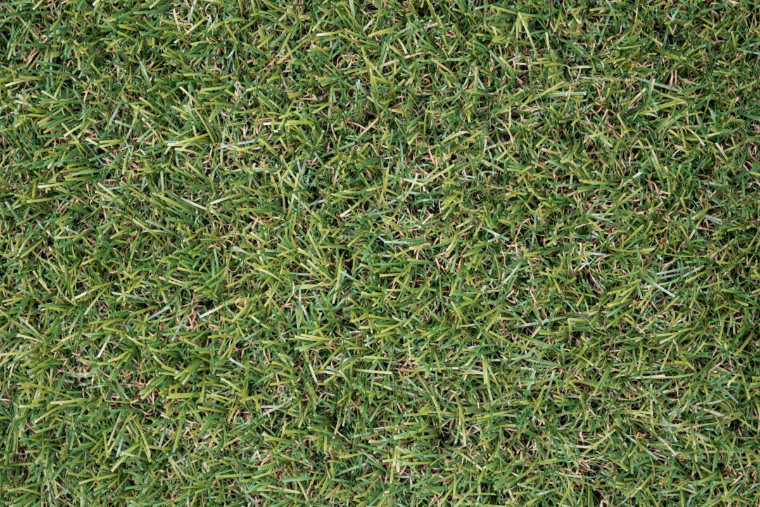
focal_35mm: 75
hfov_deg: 27.0
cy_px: 254
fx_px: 1583
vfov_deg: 18.2
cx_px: 380
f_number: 8
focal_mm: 50
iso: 125
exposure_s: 1/1.67
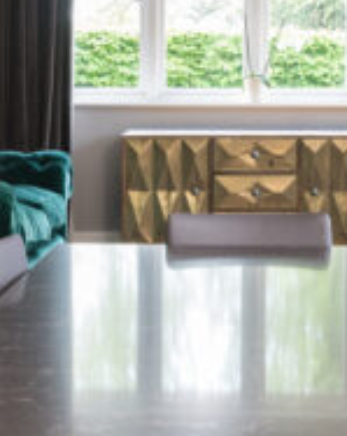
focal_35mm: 136
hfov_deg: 11.3
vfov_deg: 14.1
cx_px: 261
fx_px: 1750
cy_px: 54
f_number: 9
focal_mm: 26
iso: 640
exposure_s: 1/20
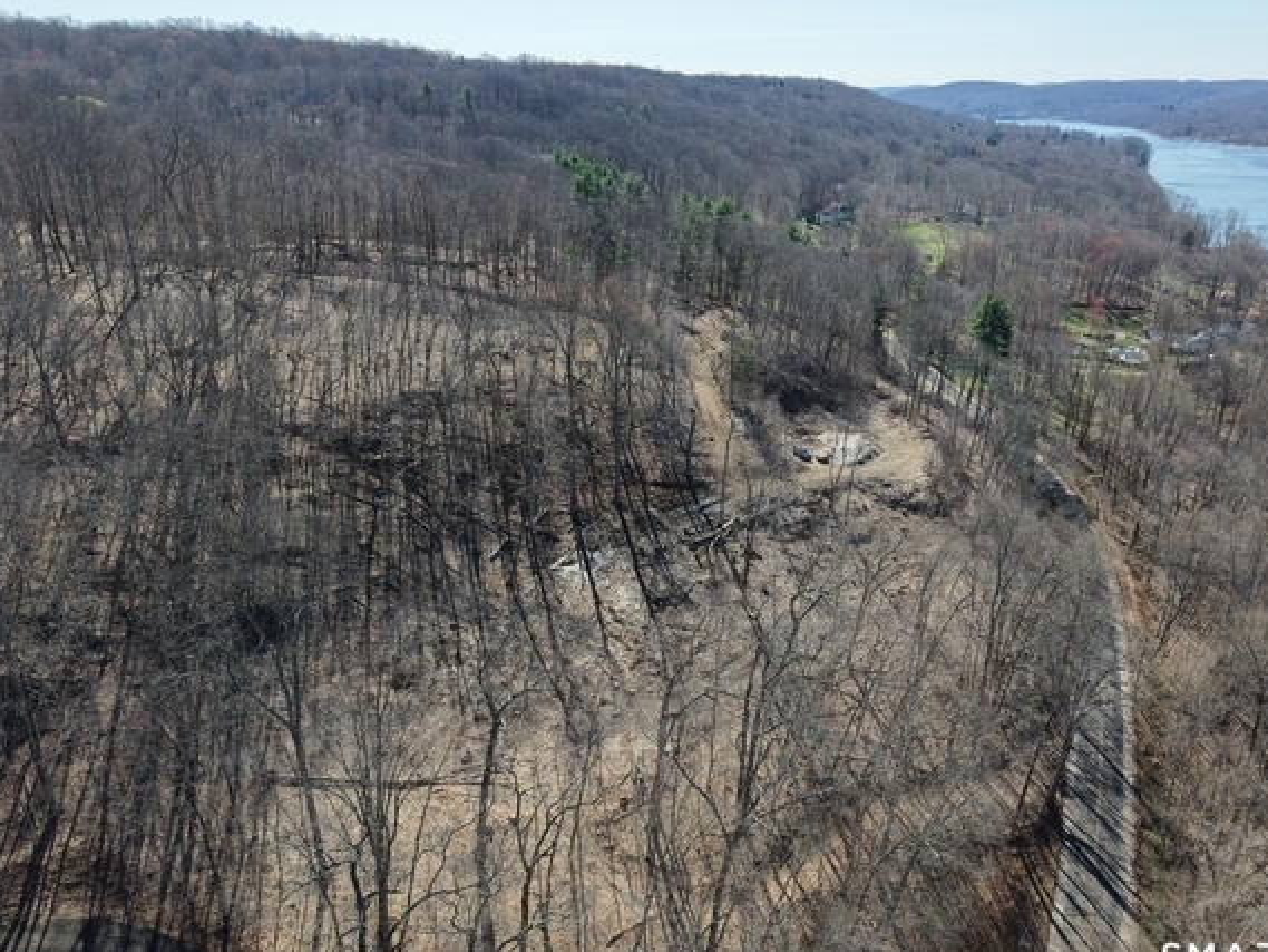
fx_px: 989
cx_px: 695
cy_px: 479
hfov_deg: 65.2
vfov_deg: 51.4
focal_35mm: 27
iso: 400
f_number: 1.8
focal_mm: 8.67
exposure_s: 1/5000
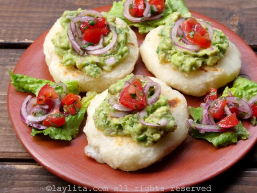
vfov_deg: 22.9
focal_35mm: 64
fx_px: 475
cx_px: 128
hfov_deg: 30.3
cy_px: 96
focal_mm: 32
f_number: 10
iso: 400
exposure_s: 1/60
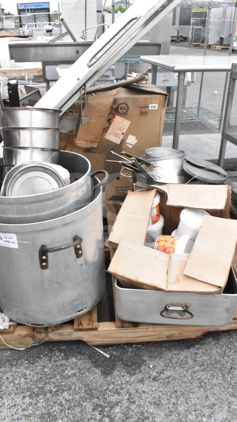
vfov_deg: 66.1
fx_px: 324
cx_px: 106
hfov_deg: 40.1
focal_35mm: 29
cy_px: 210
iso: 6400
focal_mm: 18
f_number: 14
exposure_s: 1/800
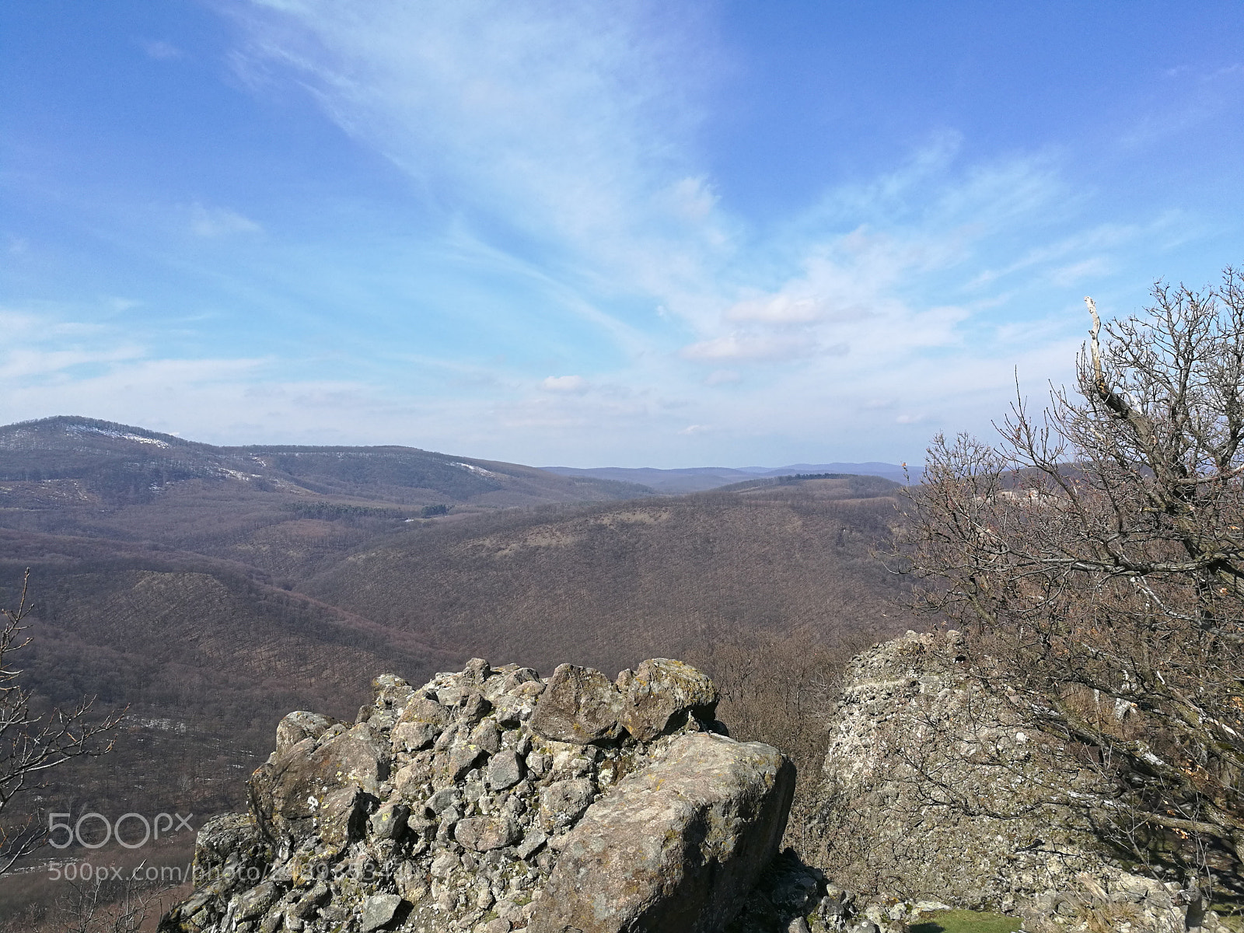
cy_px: 466
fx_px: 970
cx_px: 622
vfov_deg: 51.4
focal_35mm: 27
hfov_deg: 65.3
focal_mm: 4.5
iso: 50
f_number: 2.2
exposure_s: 1/835
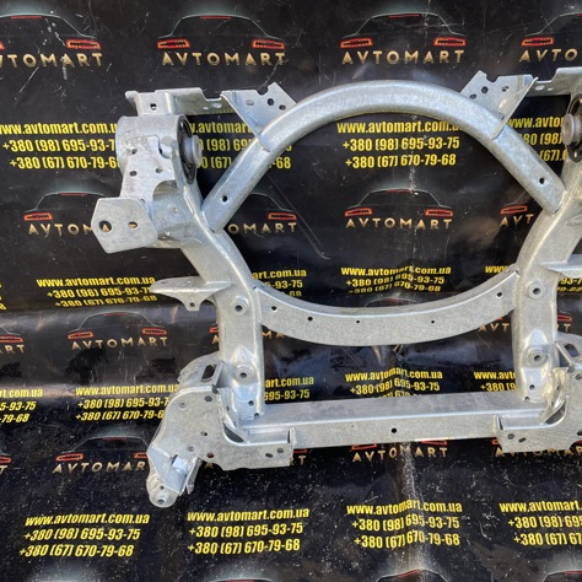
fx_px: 590
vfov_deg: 52.5
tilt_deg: -38.1
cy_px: 290
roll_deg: +0.0
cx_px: 355
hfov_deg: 52.1
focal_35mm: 31
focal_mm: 4.2
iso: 40
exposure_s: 1/121
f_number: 1.6
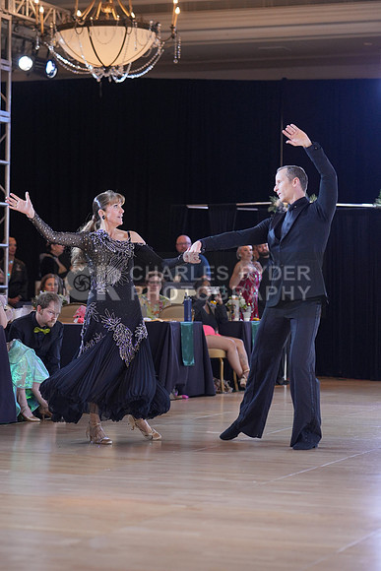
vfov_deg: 20.6
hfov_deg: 13.8
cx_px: 190
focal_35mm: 99
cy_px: 286
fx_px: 1571
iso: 800
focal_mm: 66
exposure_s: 1/500
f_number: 2
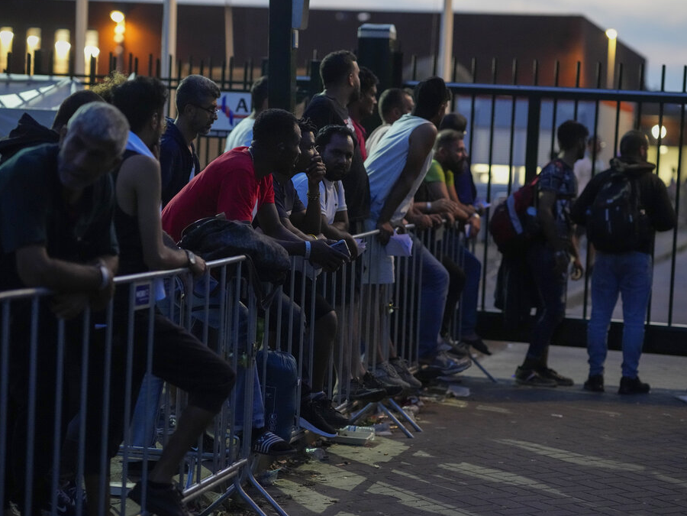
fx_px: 1846
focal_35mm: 93
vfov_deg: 15.9
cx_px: 340
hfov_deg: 21.1
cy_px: 258
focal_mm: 85
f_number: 2
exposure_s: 1/250
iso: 8000
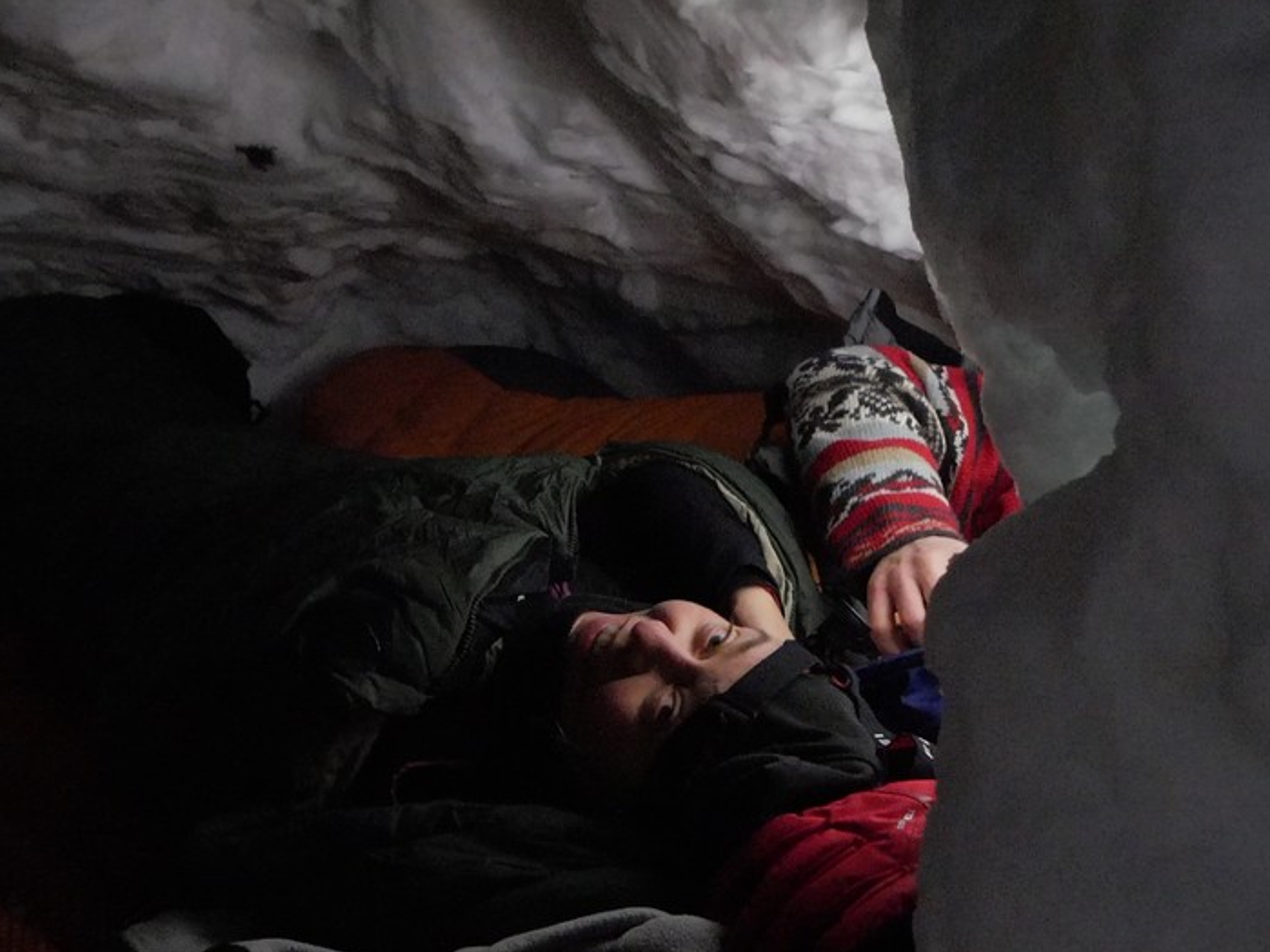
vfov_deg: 34.8
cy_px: 638
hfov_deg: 45.6
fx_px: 1504
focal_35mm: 41
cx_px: 752
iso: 6400
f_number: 4
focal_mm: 14
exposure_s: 1/50
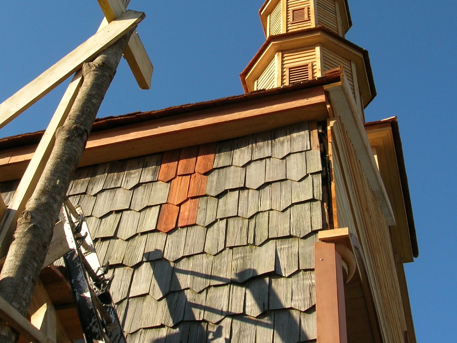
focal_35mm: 52
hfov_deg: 36.8
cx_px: 234
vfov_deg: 27.9
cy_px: 117
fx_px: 687
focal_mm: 6.4
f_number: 5
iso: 50
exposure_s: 1/223
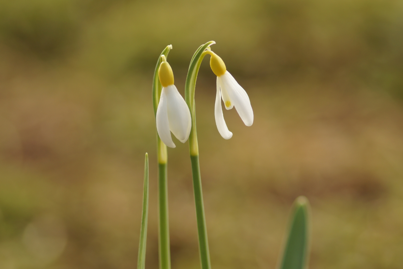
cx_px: 202
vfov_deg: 9.1
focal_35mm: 150
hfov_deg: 13.7
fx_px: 1679
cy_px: 134
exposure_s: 1/400
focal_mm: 100
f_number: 2.8
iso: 100
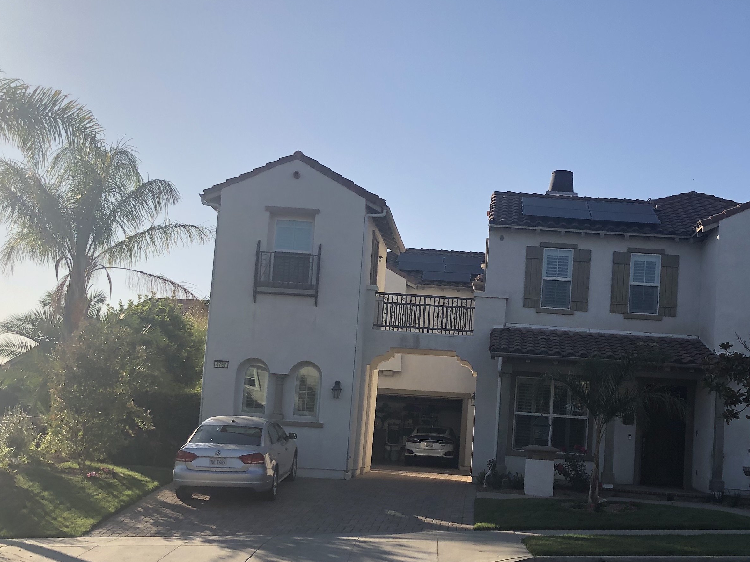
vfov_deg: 30.1
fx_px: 1040
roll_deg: -5.1
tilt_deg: +5.6
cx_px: 487
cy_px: 370
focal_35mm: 48
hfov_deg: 39.3
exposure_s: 1/2024
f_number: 1.8
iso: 20
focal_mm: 4
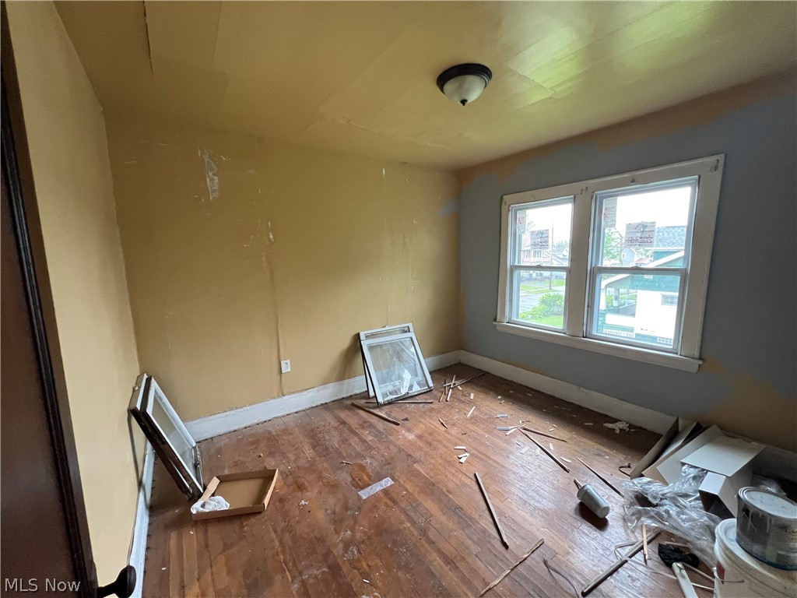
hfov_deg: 106.2
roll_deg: -0.2
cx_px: 398
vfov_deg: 89.9
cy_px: 299
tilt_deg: -9.3
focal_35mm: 13
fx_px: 299
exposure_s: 1/60
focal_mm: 1.57
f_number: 1.8
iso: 250
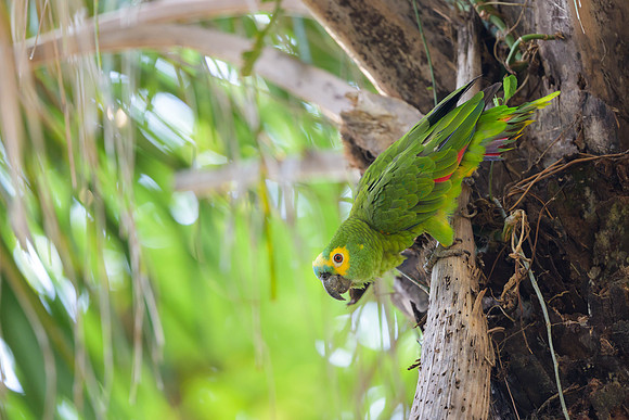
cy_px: 211
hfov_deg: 3.6
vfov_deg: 2.4
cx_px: 287
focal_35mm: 571
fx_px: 9980
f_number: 2.8
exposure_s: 1/400
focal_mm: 400
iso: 900
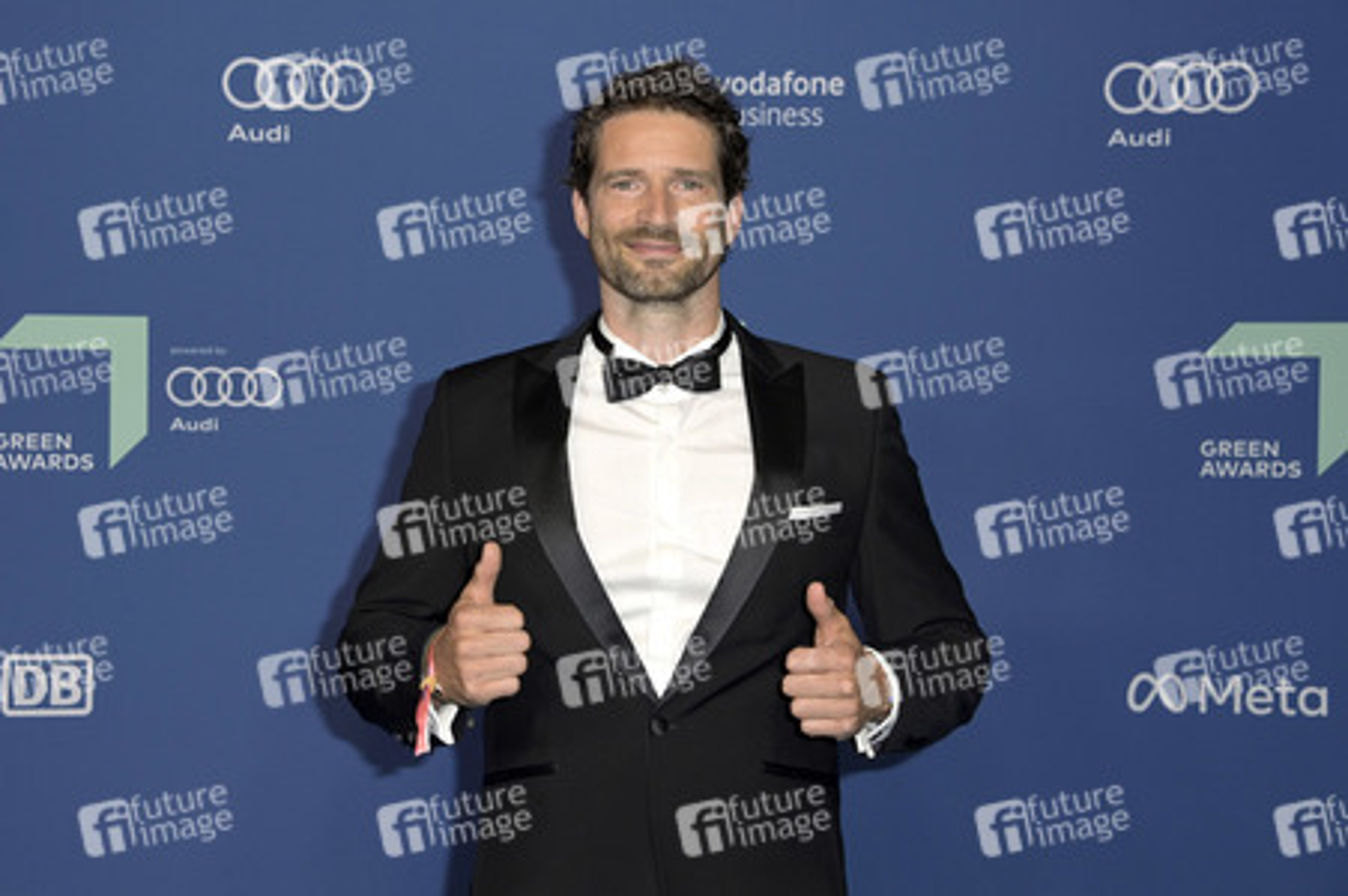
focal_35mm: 68
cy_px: 448
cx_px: 674
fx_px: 2544
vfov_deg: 20.0
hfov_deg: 29.7
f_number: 5.6
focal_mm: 68
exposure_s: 1/250
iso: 800
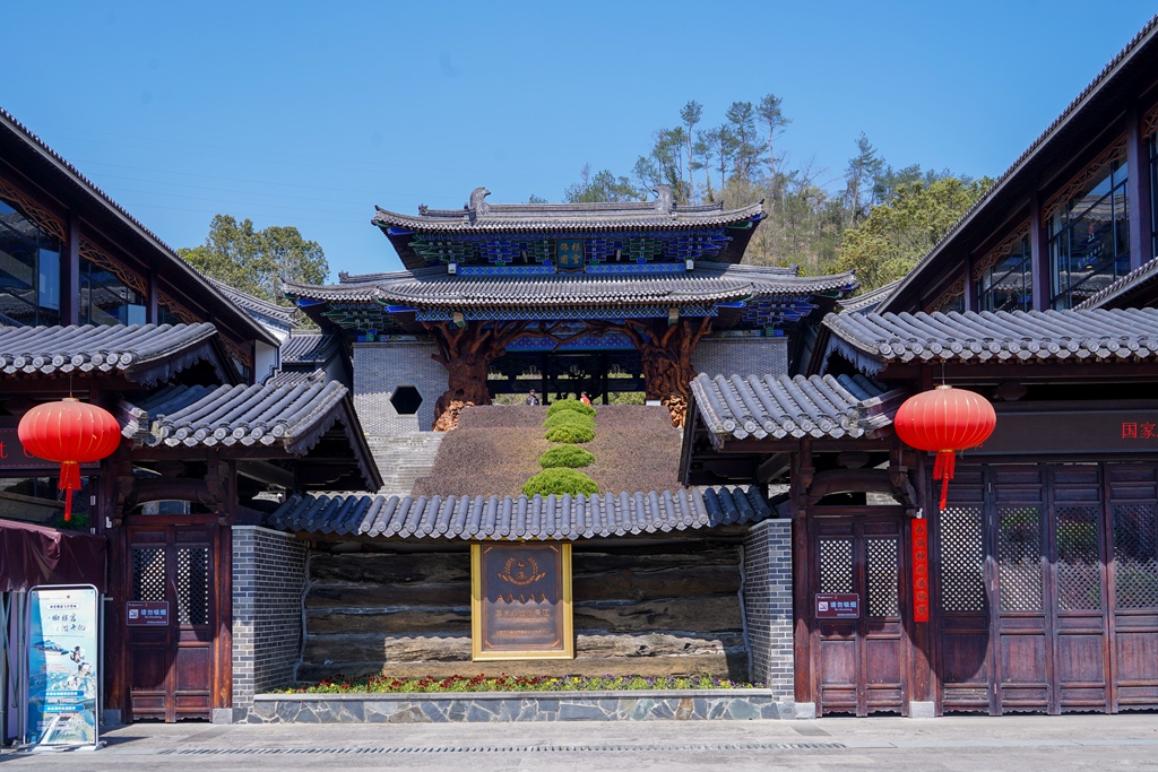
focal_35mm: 34
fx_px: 1094
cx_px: 579
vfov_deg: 38.9
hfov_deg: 55.8
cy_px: 386
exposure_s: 1/100
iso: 100
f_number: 9
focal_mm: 34
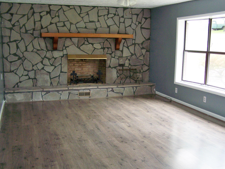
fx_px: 273
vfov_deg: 34.4
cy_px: 86
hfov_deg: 44.7
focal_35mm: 42
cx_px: 120
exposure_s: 1/60
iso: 160
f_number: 2.8
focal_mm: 6.3
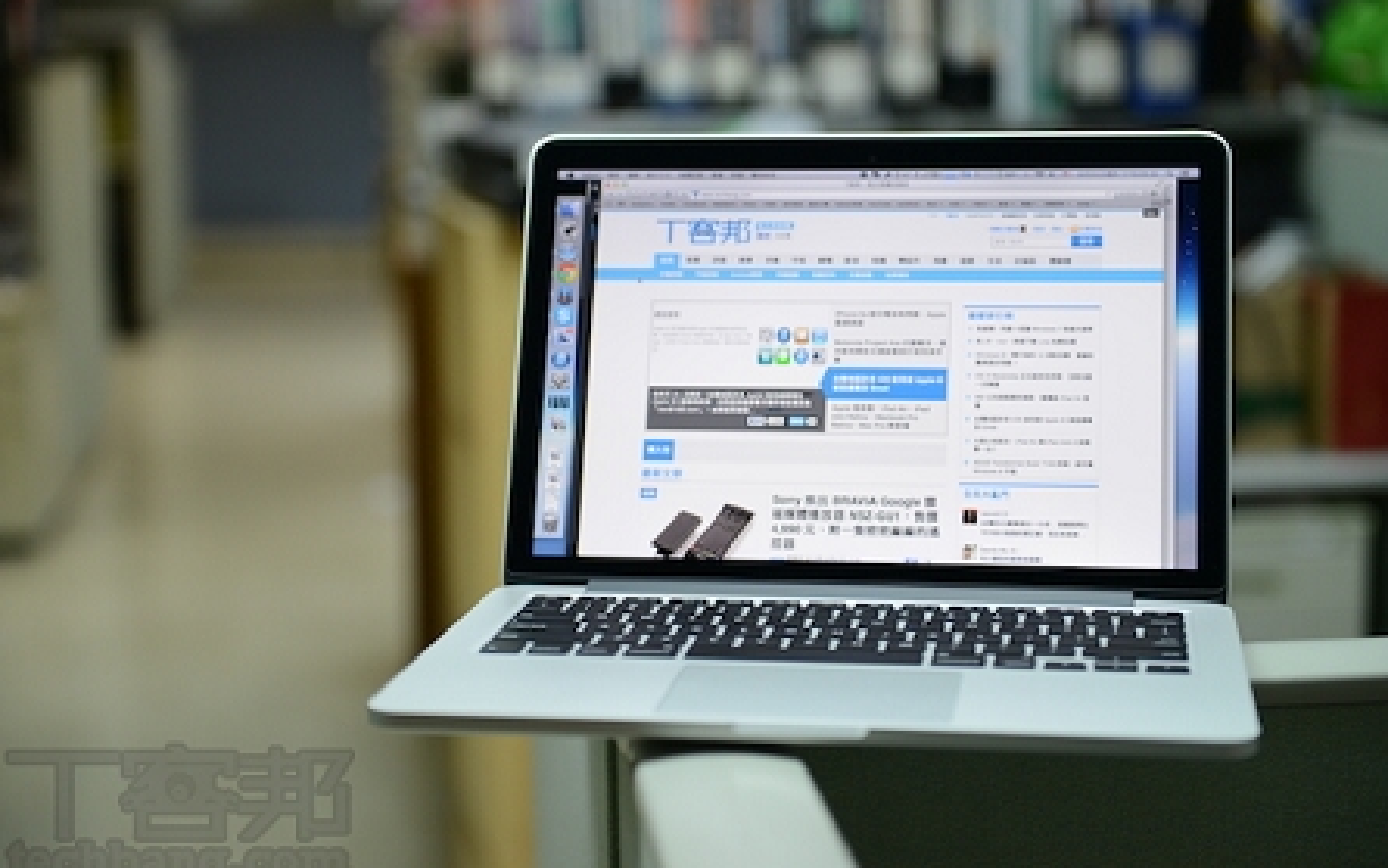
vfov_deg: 18.1
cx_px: 694
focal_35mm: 72
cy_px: 426
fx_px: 2724
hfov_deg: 28.6
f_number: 2.8
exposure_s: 1/250
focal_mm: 70
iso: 800
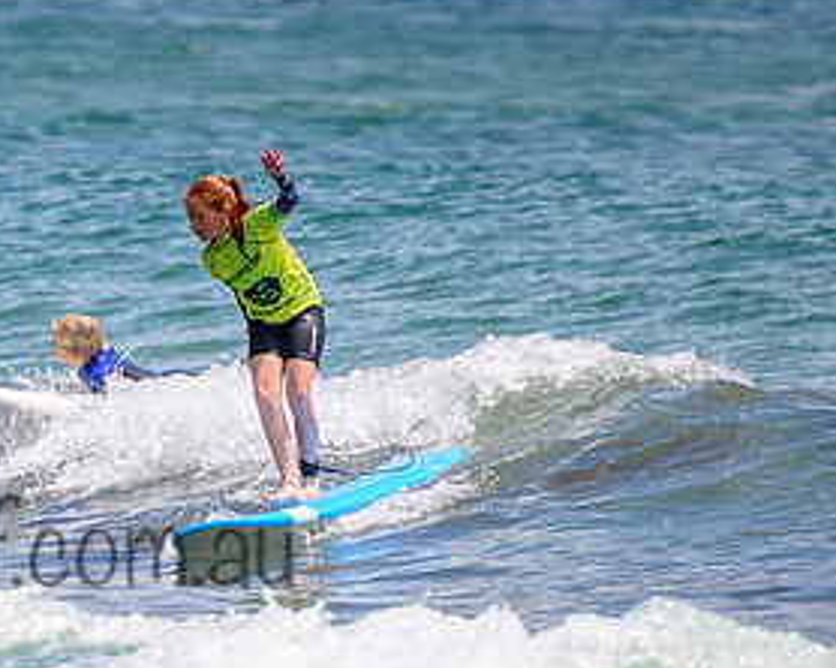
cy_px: 333
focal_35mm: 1077
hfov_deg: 1.8
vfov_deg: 1.4
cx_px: -79
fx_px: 26629
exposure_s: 1/2000
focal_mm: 400
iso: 280
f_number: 5.6
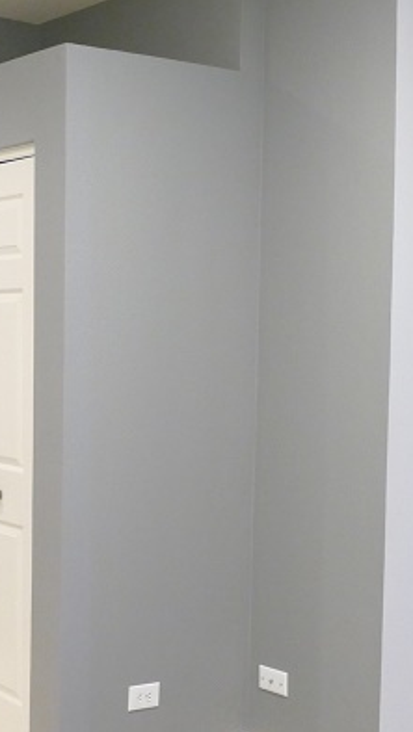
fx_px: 1167
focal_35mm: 60
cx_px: -51
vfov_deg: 34.9
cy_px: 373
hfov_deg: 19.2
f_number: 2.8
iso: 1600
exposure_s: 1/50
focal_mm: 9.12
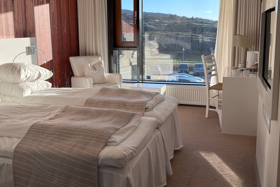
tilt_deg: -9.5
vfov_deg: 31.9
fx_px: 327
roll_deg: +0.7
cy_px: 83
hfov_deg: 46.3
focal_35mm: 42
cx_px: 121
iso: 80
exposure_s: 1/746
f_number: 1.78
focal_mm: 6.76
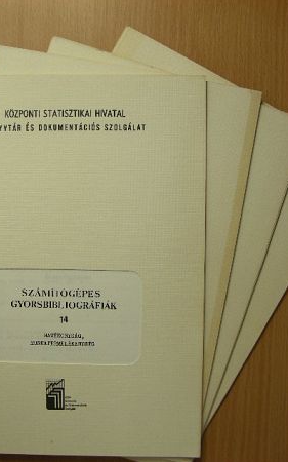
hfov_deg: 27.3
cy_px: 232
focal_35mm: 47
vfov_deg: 42.7
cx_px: 116
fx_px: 591
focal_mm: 7.4
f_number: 3.5
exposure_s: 1/57.2
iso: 50
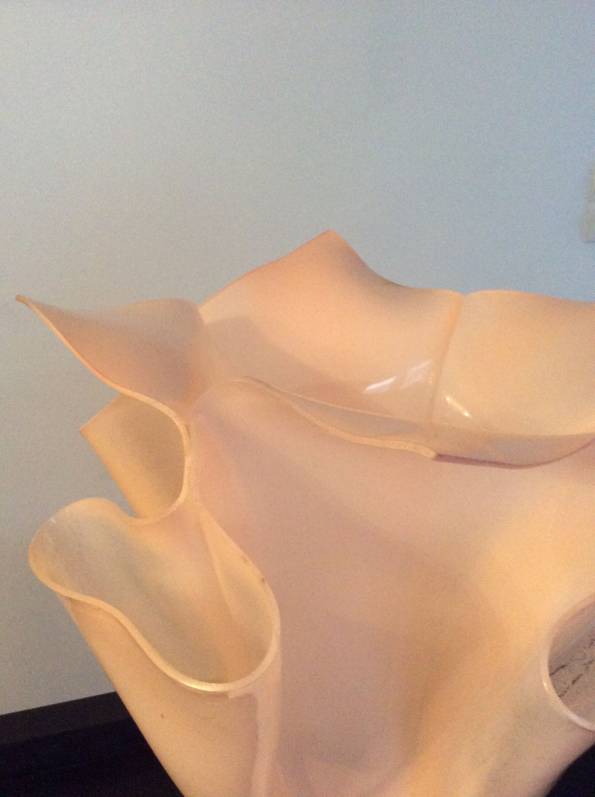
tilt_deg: -19.7
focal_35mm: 32
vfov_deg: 56.9
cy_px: 398
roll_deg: +1.2
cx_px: 298
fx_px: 735
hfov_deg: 44.1
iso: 320
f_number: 2.4
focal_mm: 3.3
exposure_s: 1/25
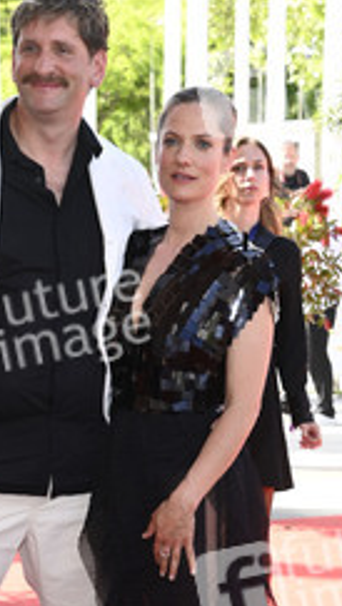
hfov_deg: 10.4
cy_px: 454
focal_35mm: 117
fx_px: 1883
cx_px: 95
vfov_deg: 18.2
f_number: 6.3
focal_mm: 68
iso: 500
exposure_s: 1/250
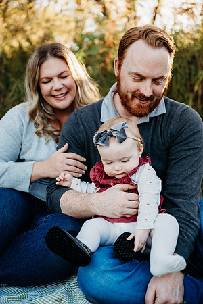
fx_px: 431
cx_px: 102
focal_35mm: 51
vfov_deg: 38.9
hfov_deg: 26.5
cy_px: 152
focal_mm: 51
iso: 640
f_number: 2.8
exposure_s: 1/800
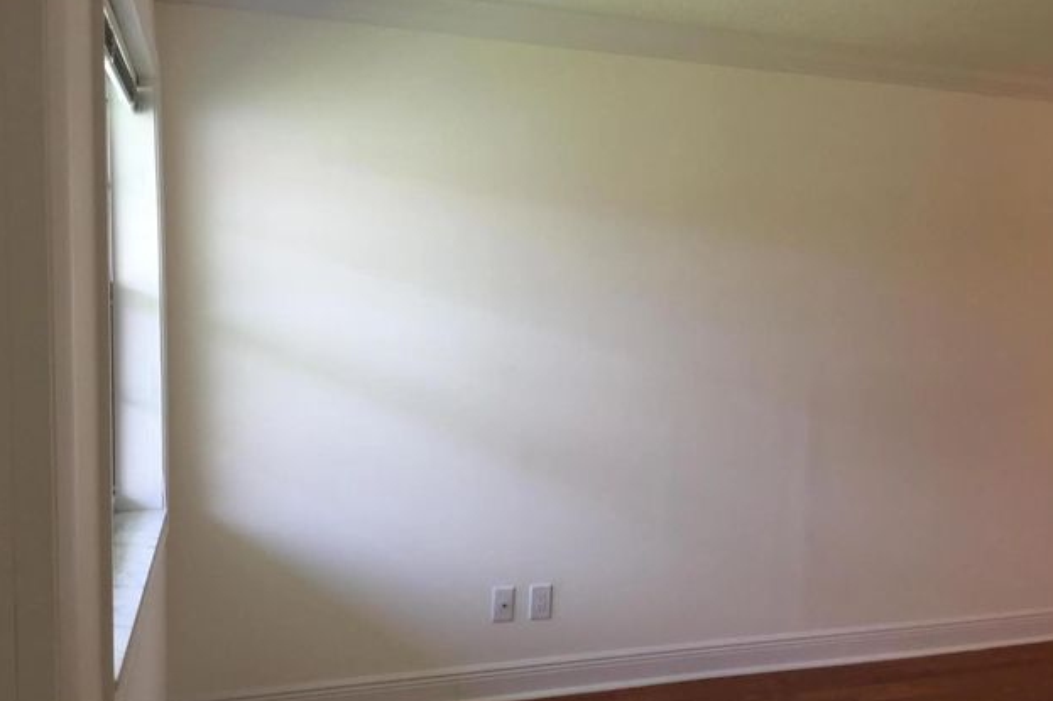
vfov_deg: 42.2
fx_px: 906
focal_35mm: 31
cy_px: 389
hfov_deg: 60.3
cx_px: 534
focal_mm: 4.15
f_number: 2.2
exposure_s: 1/120
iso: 50
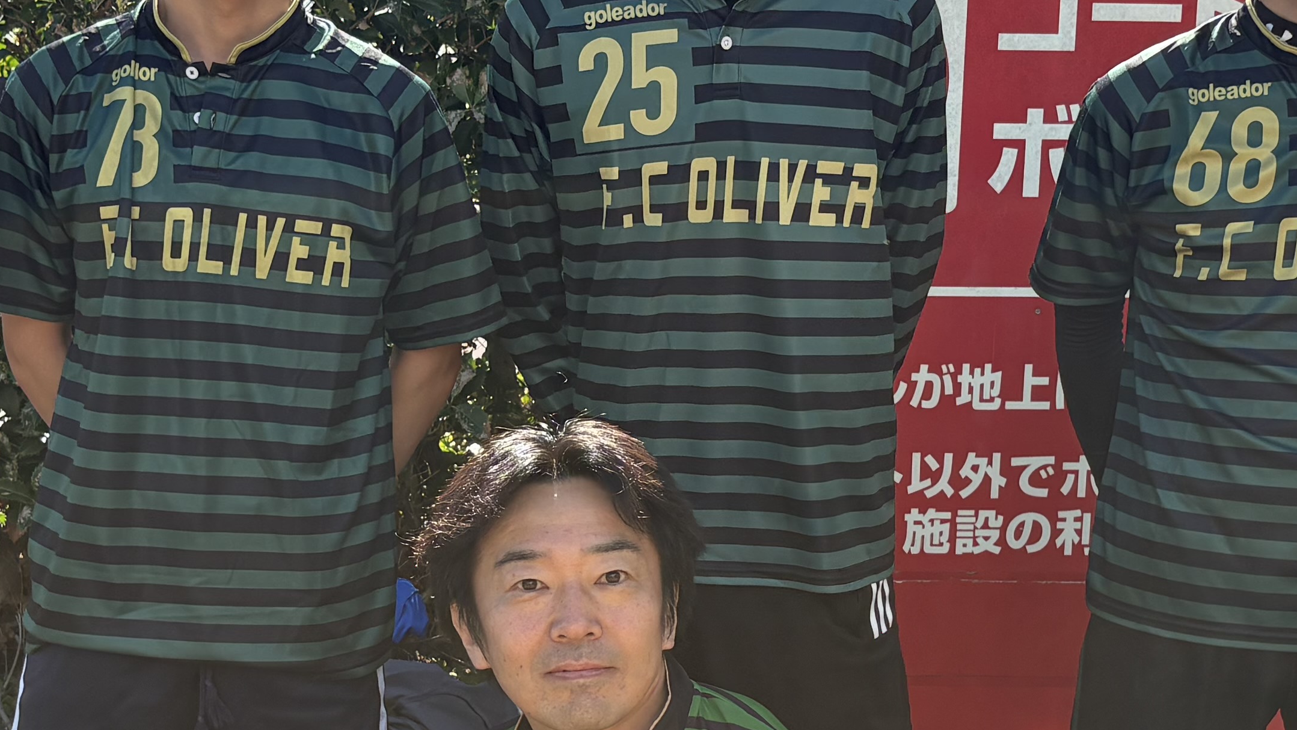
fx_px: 2579
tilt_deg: -10.8
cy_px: 576
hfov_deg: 28.2
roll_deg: -0.5
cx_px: 576
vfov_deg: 16.0
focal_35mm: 75
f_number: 1.6
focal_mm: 5.96
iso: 64
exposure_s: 1/1217
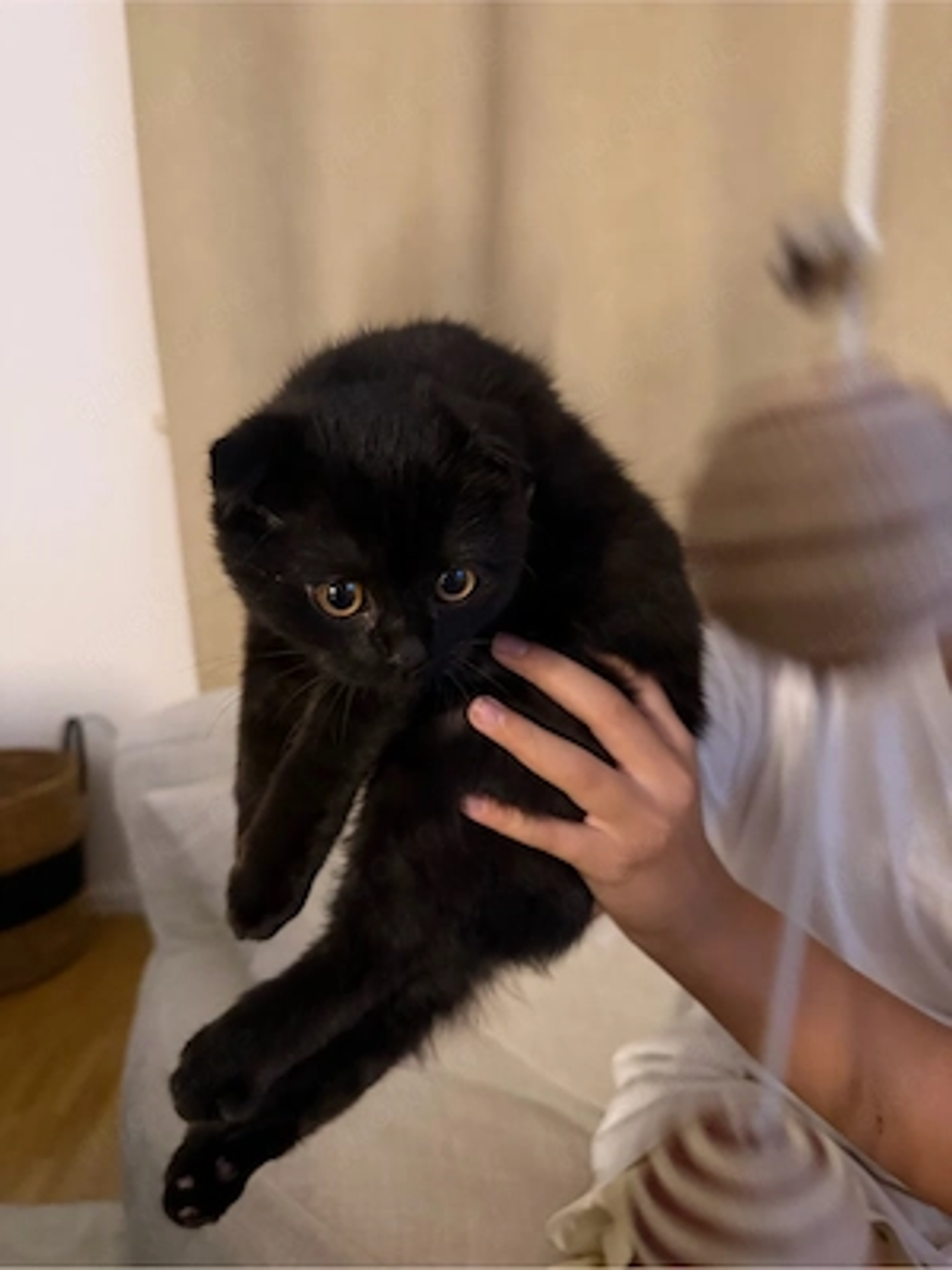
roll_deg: +0.8
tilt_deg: -10.1
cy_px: 635
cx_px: 476
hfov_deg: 56.8
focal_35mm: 24
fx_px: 880
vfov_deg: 71.6
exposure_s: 1/32
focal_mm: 6.76
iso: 1000
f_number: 1.78
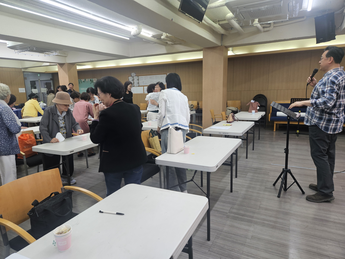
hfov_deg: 73.9
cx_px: 172
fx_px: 229
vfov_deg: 58.9
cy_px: 130
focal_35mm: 23
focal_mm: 5.4
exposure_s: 1/120
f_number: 1.8
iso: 80
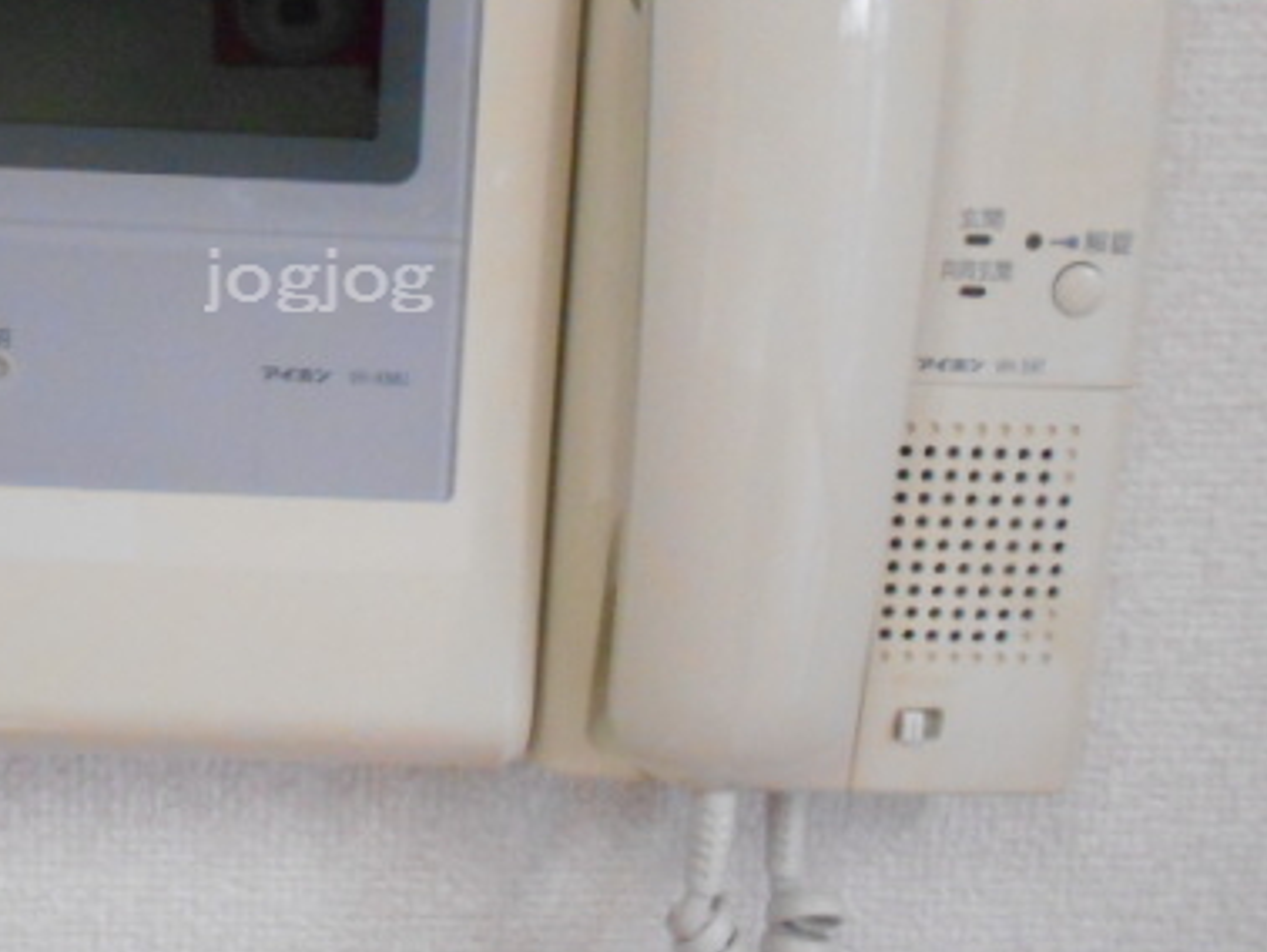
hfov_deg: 41.7
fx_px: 1611
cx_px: 328
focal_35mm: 44
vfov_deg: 32.5
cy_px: 272
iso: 800
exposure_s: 1/40
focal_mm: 4.6
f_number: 3.2
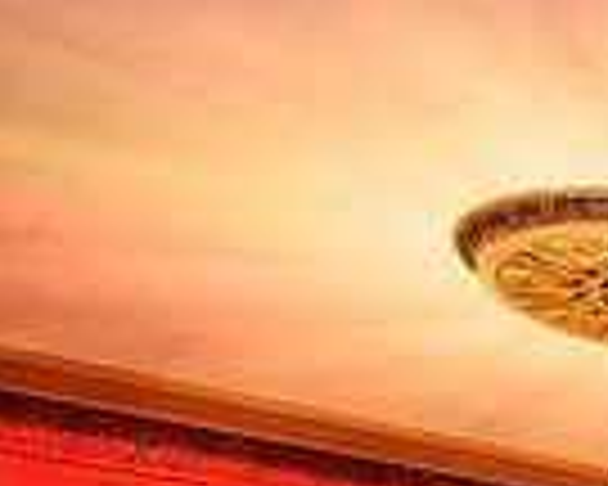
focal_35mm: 100
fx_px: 1799
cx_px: 1271
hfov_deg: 15.0
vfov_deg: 13.8
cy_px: 866
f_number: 2.8
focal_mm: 24
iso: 5000
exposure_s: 1/100
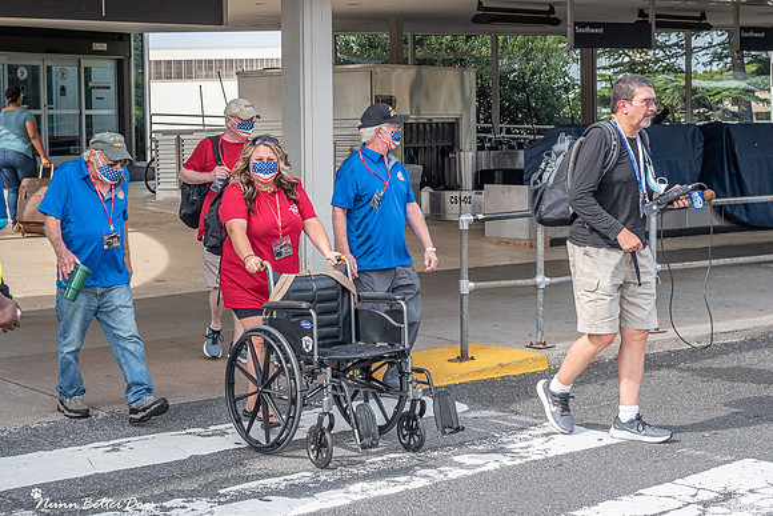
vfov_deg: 20.4
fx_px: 1429
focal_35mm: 67
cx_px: 303
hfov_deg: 30.2
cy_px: 201
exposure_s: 1/200
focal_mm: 50
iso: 125
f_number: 7.1
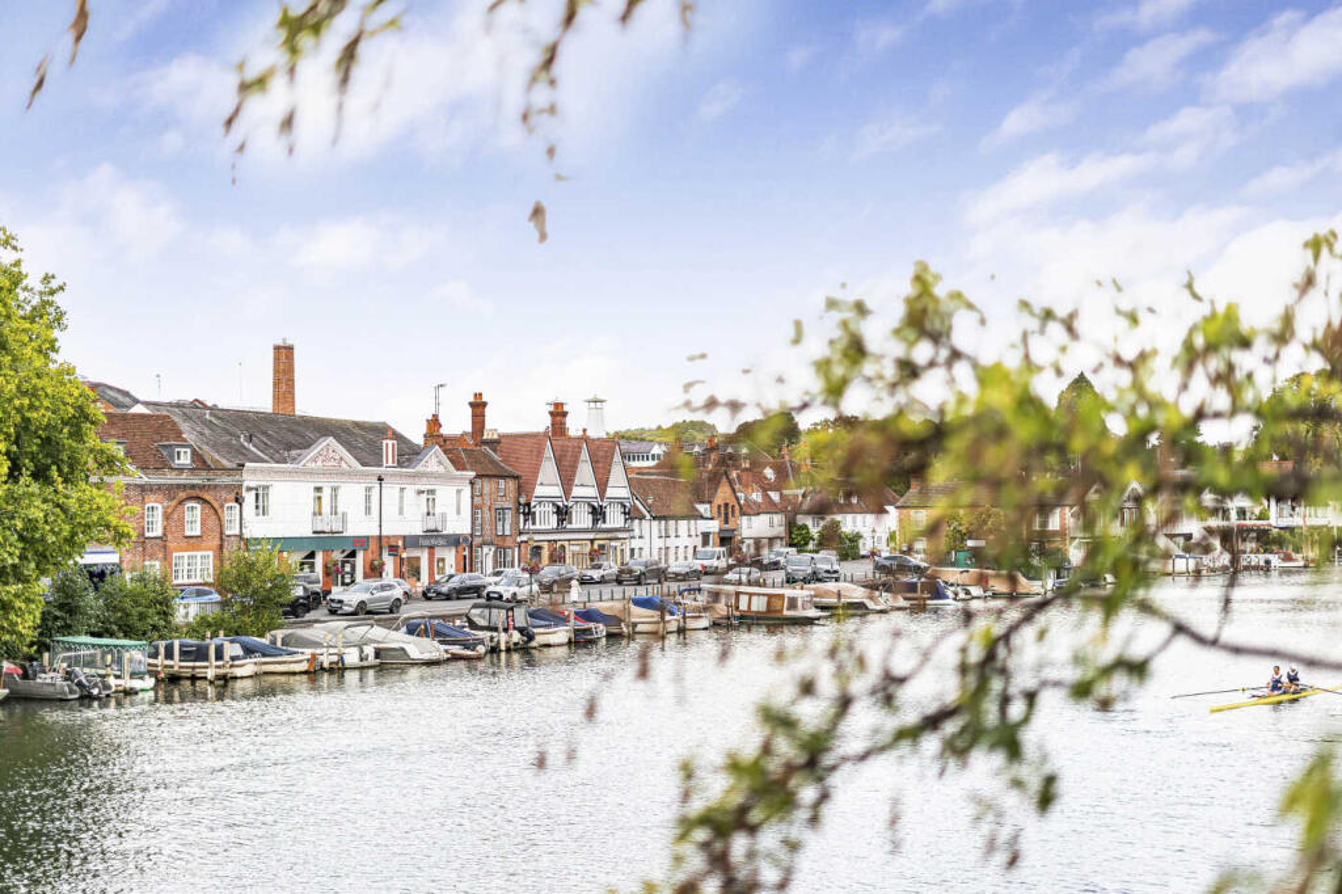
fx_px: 1863
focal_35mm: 50
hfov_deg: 39.6
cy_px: 447
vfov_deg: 27.0
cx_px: 671
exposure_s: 1/1000
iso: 100
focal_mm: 50
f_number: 1.8
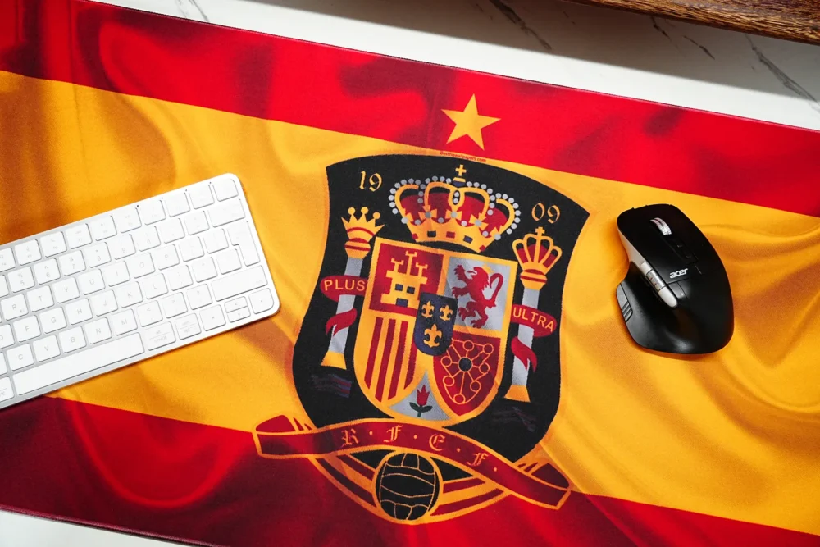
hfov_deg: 61.9
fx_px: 683
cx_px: 410
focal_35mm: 30
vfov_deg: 43.6
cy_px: 274
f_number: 4
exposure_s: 1/50
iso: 1250
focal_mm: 30
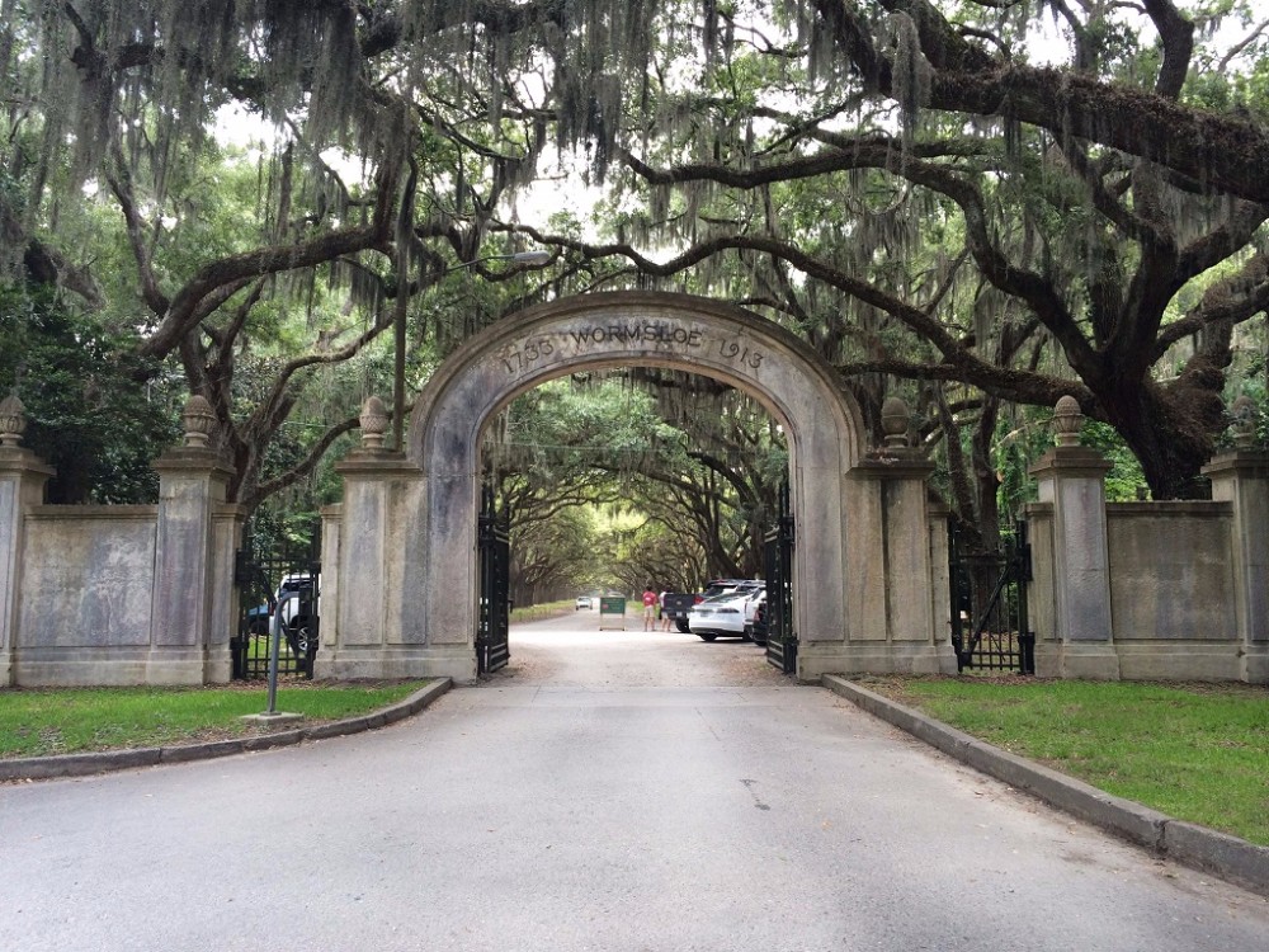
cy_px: 476
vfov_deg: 46.8
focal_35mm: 30
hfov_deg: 60.0
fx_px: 1100
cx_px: 634
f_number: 2.2
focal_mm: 4.12
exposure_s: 1/124
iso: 32
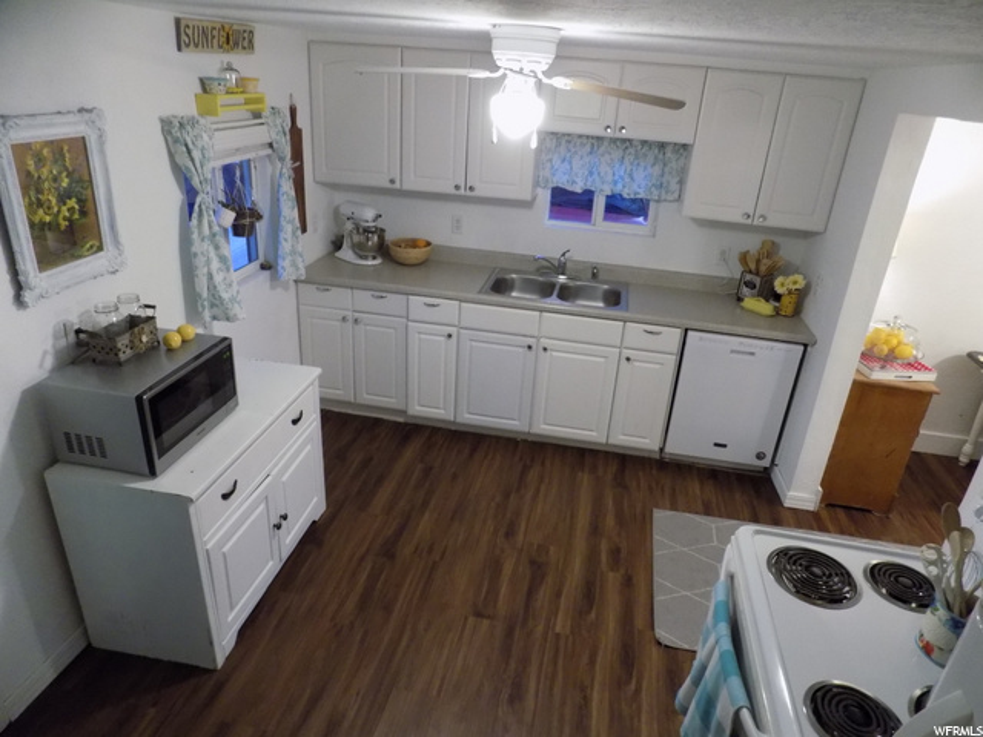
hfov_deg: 73.9
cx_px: 492
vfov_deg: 58.9
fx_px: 653
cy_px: 368
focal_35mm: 23
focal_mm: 4
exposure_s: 1/13
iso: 400
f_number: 3.1
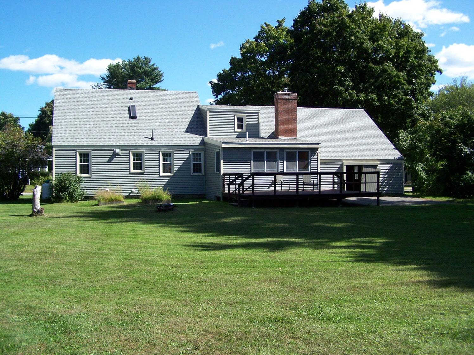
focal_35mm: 38
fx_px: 520
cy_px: 178
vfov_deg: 37.7
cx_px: 237
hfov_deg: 49.0
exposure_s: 1/800
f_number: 2.8
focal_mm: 6.3
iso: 80
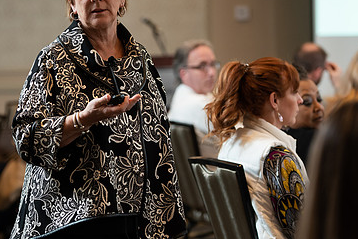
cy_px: 90
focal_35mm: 170
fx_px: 1691
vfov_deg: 8.1
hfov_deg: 12.1
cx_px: 94
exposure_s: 1/160
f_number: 3.2
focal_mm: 105
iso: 1000
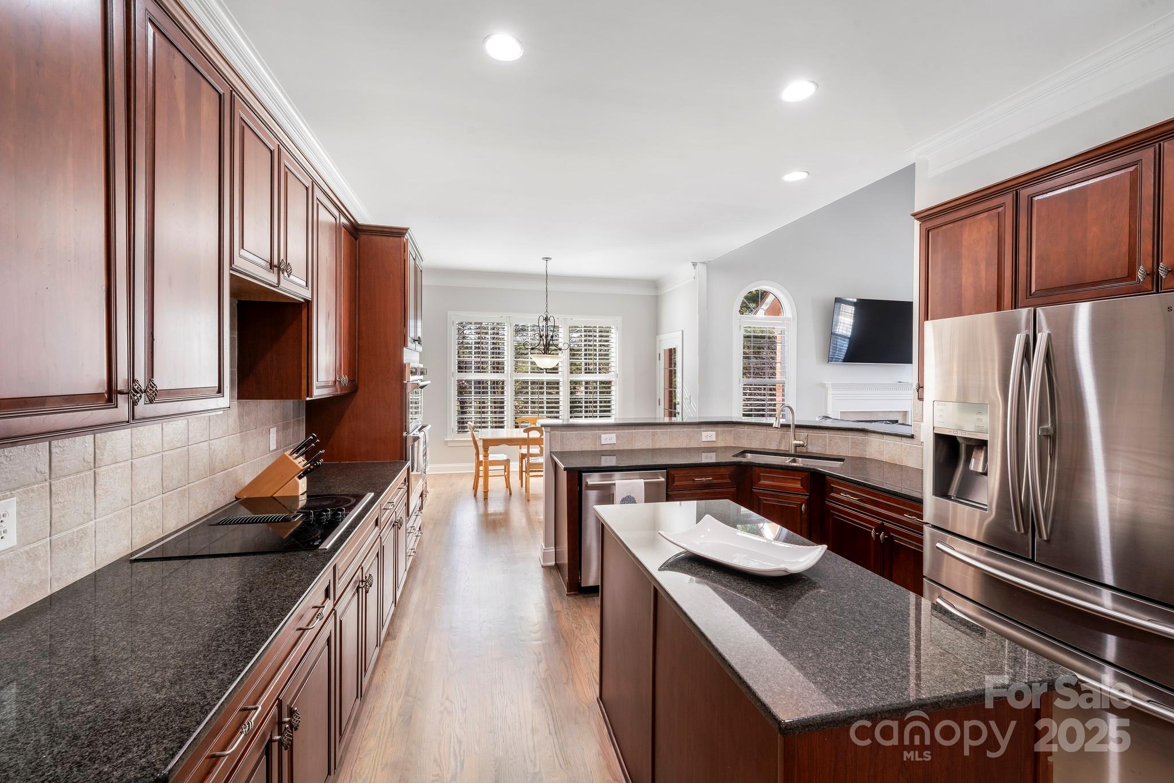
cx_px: 587
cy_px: 392
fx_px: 457
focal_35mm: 14
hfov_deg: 104.2
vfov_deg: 81.2
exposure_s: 1/13
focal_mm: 14
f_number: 11
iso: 100
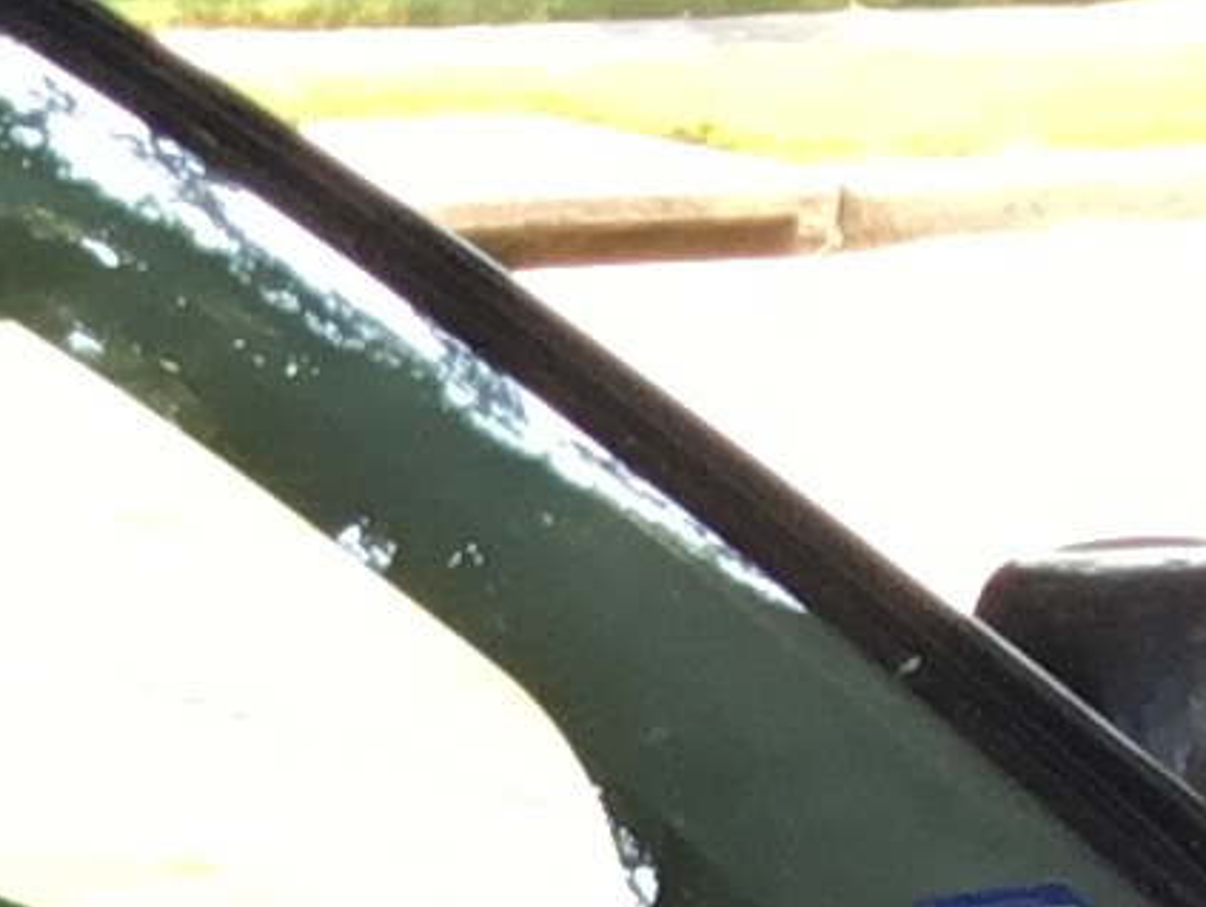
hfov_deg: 7.6
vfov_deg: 5.7
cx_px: -1916
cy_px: 2941
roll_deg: -2.6
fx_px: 8334
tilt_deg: -23.7
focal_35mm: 239
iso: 25
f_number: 2.4
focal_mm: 3.3
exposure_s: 1/120
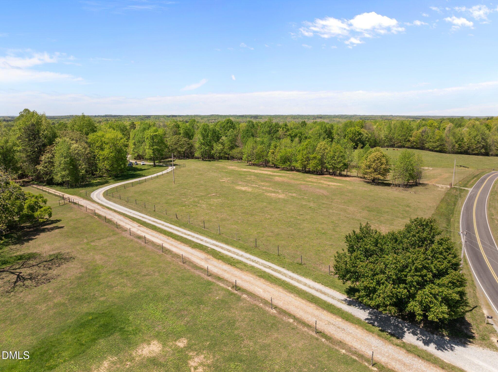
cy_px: 186
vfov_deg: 56.8
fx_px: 345
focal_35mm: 24
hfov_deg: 71.6
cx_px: 249
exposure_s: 1/1600
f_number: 2.8
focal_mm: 12.29
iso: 100
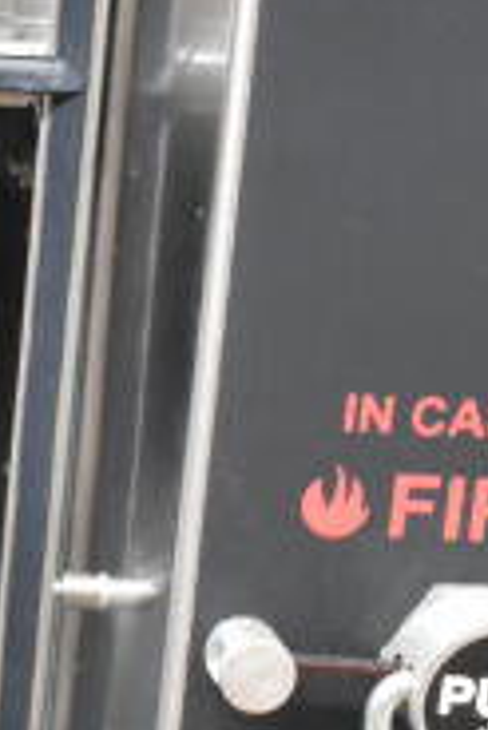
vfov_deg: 15.3
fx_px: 2719
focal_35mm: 134
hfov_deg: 9.4
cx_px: -575
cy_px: 397
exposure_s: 1/30
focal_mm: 18
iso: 2200
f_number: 3.5
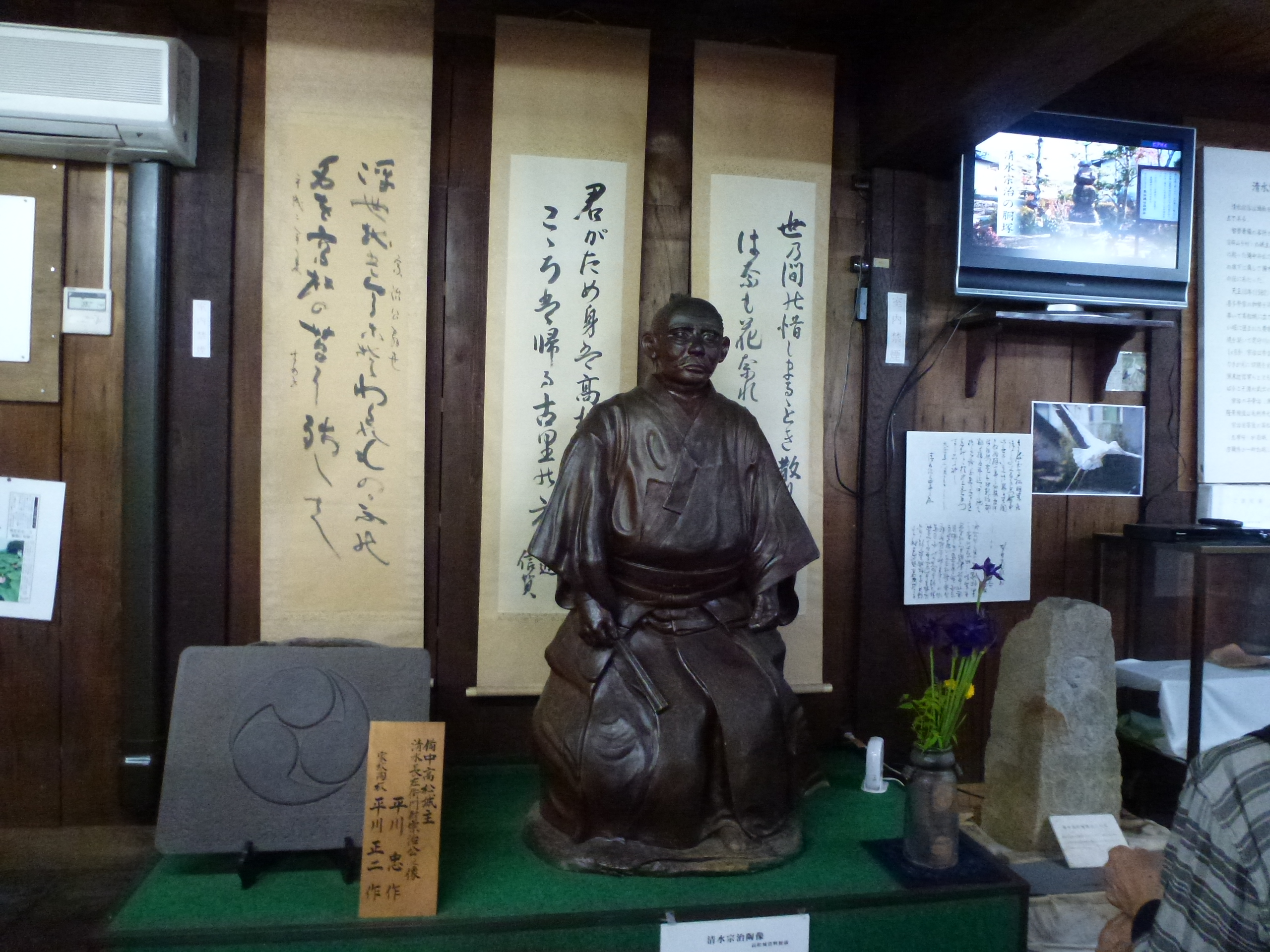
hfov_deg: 71.6
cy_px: 476
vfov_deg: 56.8
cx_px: 635
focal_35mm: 24
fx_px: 881
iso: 800
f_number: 3.3
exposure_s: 1/50
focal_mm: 4.3
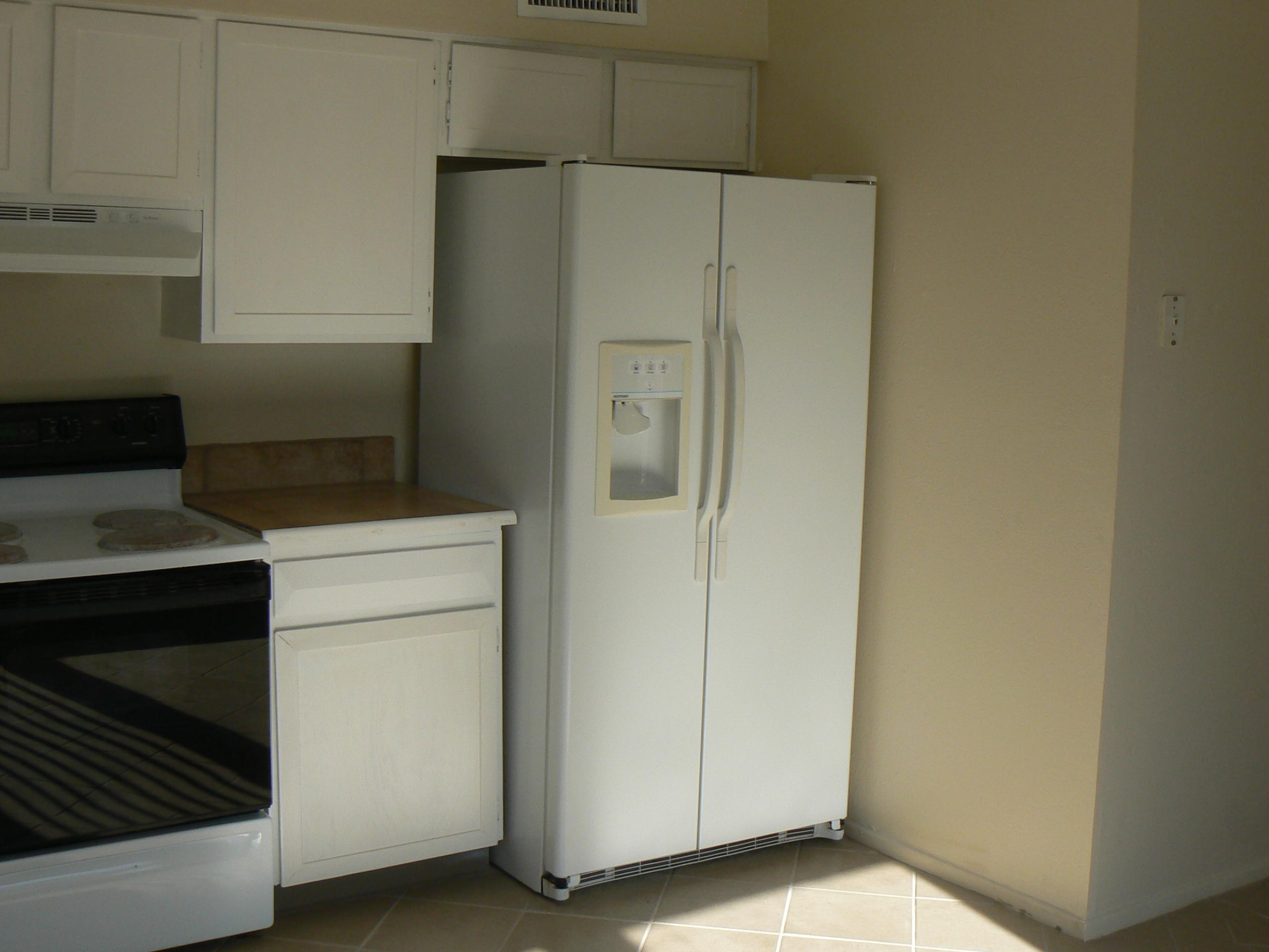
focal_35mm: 43
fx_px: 1576
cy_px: 427
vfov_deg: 33.6
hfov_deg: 43.9
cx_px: 632
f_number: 5.6
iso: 80
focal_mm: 6
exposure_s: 1/250
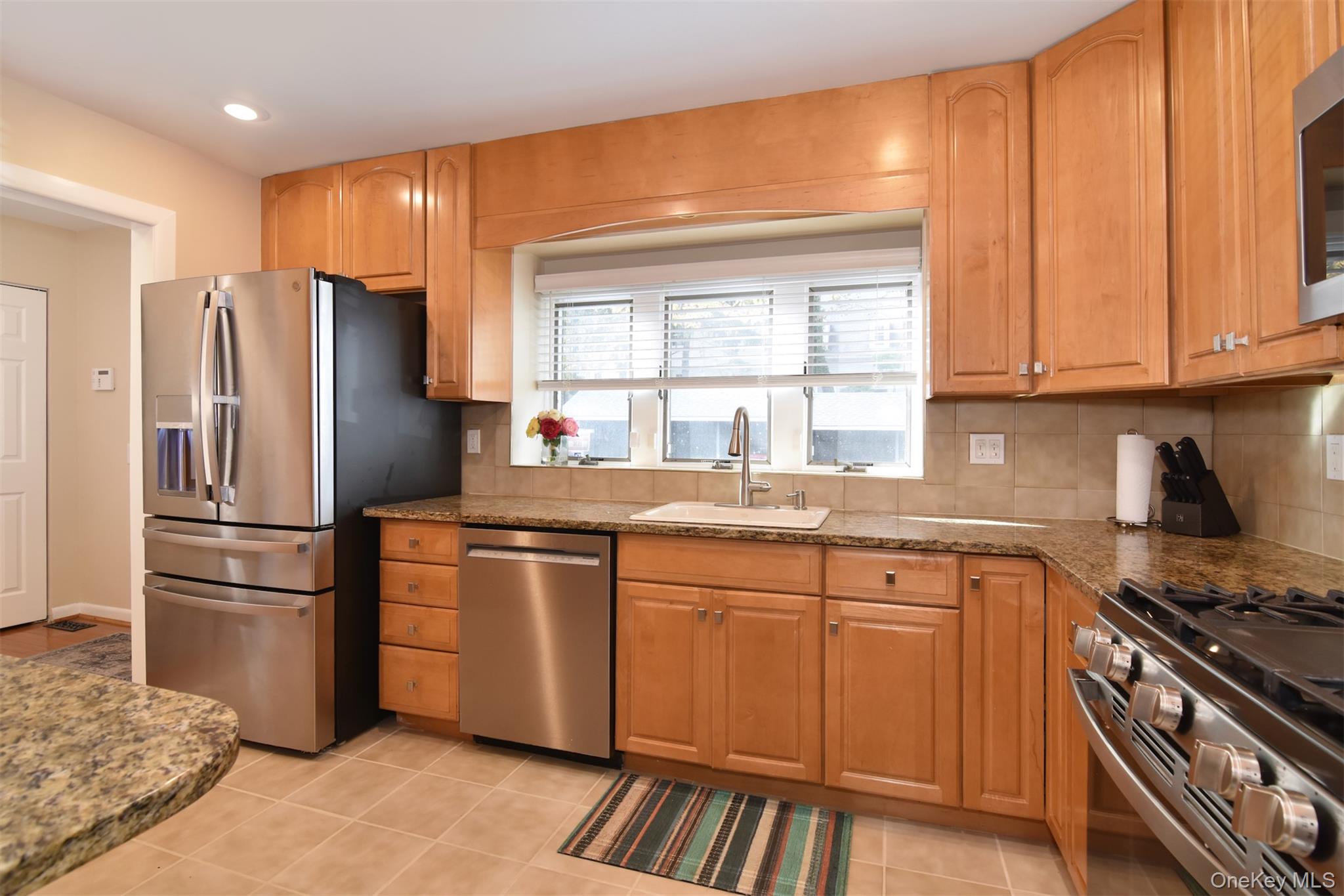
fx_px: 616
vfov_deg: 72.0
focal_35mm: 16
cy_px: 448
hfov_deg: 95.0
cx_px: 672
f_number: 8
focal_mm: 11
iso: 640
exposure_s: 1/30
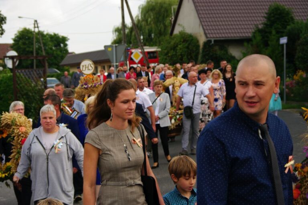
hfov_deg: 23.4
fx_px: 743
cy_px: 102
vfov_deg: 15.7
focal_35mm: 87
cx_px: 154
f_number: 5.6
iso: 280
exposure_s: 1/750
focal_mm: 58
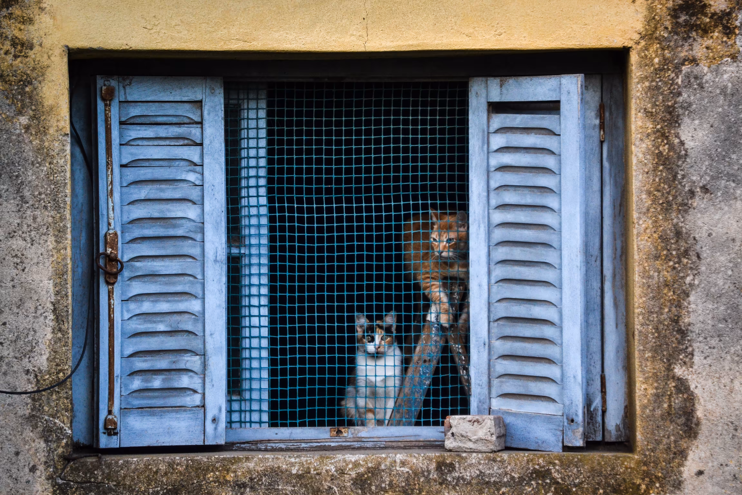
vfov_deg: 5.6
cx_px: 371
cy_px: 248
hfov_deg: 8.3
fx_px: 5101
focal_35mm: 248
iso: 400
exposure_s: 1/160
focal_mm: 165
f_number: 5.3
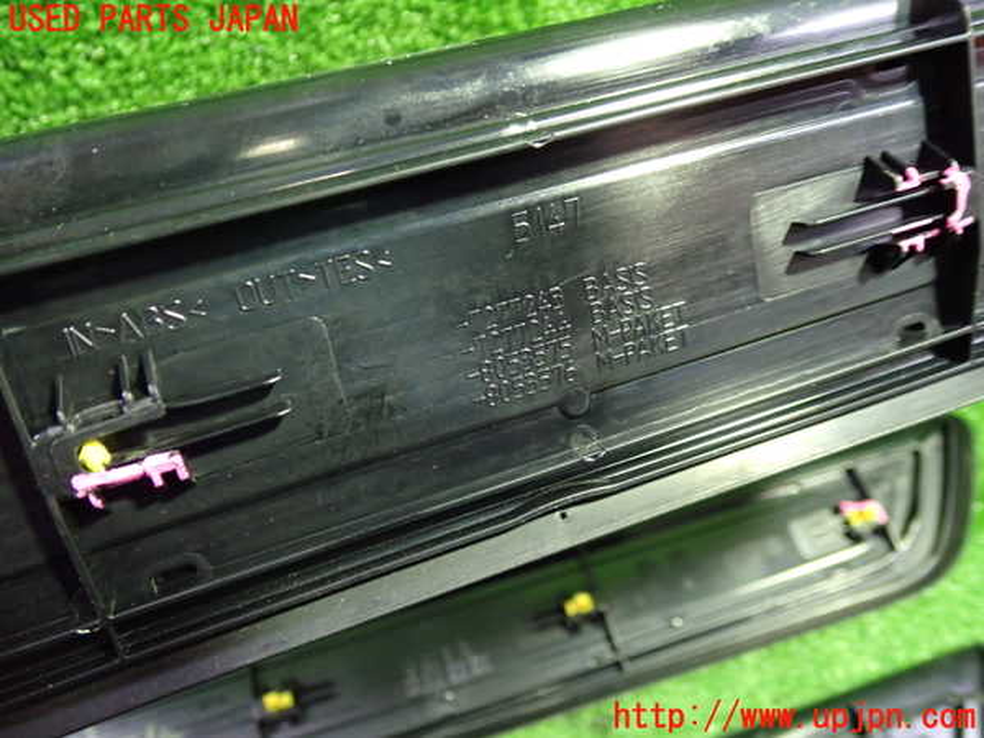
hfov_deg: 60.0
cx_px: 492
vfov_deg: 46.8
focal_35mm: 30
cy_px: 369
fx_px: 853
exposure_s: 1/30
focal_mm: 5.4
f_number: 2.3
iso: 800
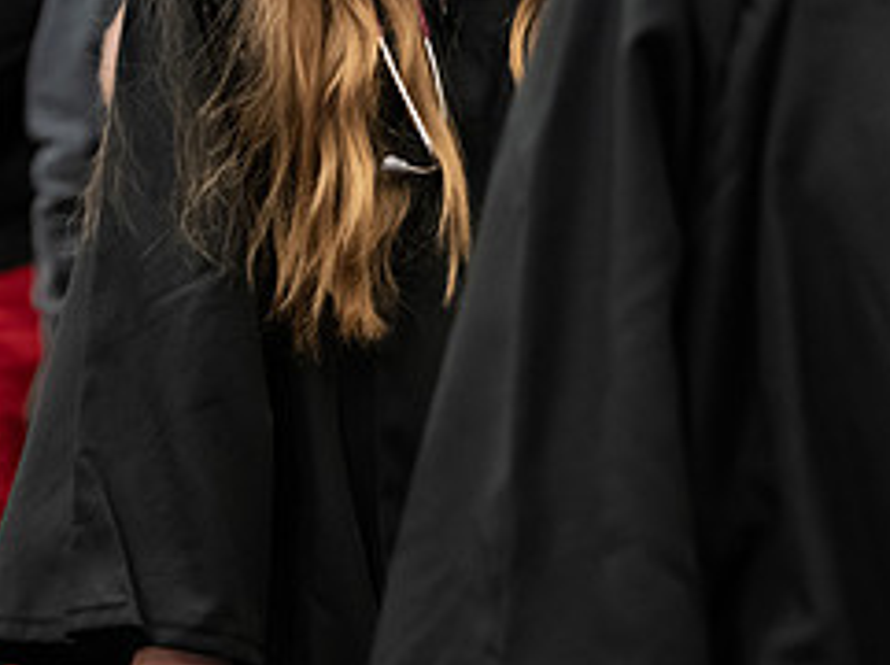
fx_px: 6546
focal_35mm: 255
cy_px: -35
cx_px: 506
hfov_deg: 7.8
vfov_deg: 5.8
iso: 2000
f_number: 3.2
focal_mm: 110
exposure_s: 1/200
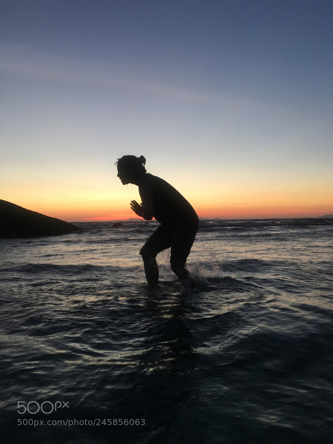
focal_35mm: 29
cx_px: 166
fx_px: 372
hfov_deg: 48.2
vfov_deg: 61.7
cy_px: 222
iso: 32
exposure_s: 1/17
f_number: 2.2
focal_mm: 4.15
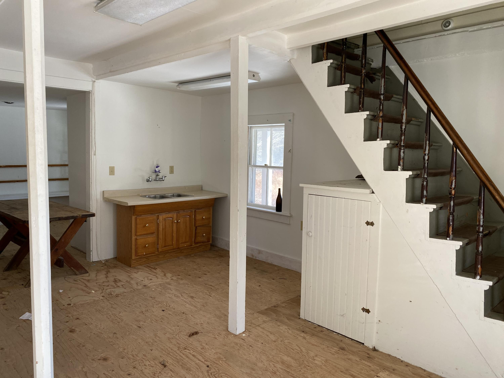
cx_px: 252
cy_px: 189
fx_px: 379
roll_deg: -1.2
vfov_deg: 53.1
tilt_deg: -4.8
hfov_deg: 67.3
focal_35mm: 26
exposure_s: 1/122
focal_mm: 4.25
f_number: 1.8
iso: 80
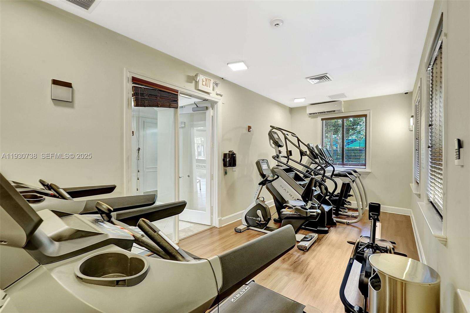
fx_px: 215
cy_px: 156
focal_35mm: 16
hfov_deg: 95.0
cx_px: 235
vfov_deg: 72.1
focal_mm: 16.5
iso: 640
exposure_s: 1/3.33
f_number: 13
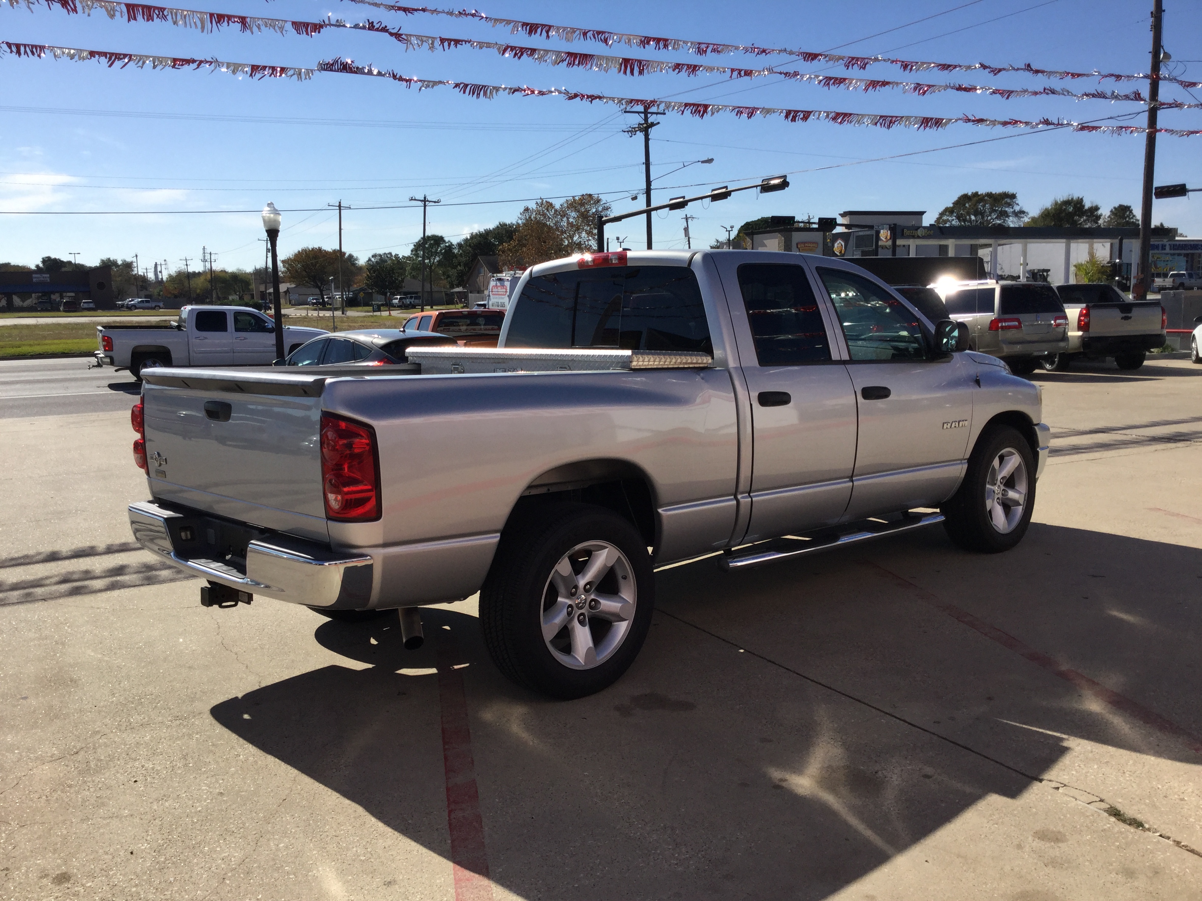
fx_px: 1076
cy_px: 450
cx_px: 601
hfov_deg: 58.4
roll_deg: +0.9
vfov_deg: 45.4
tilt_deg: -8.6
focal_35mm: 31
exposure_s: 1/1733
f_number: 2.4
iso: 25
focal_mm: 3.3
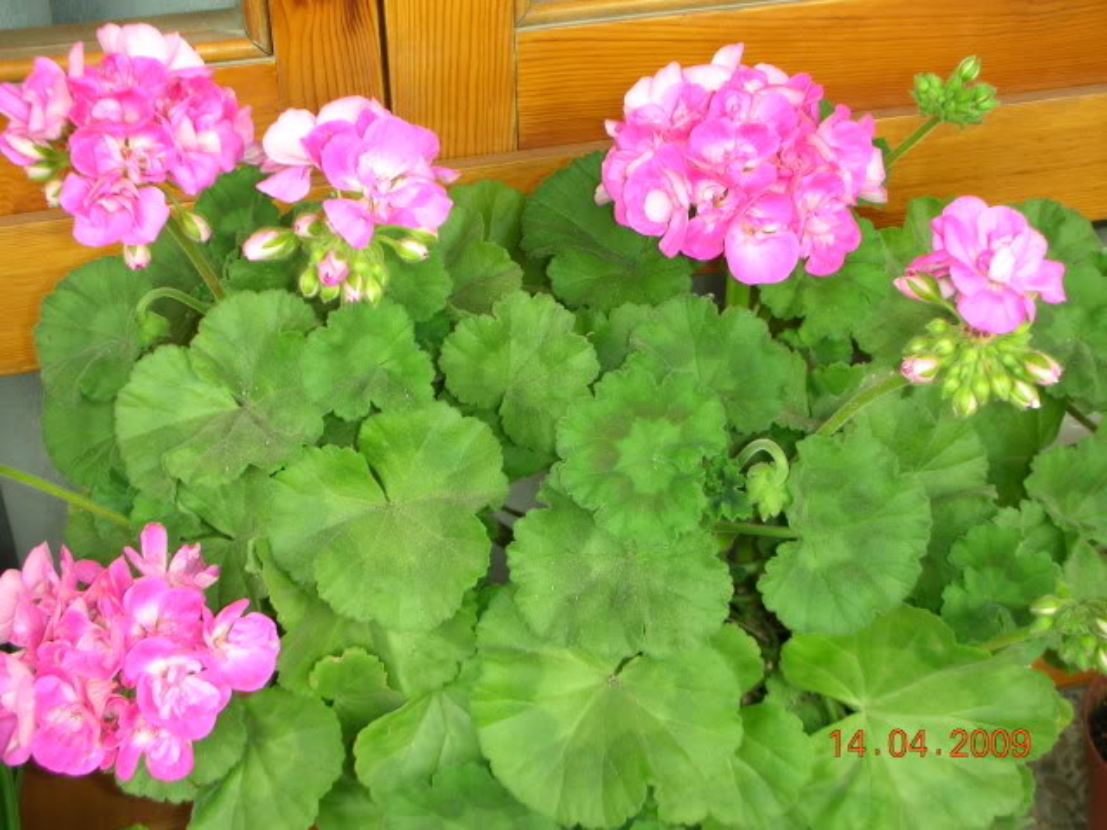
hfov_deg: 36.2
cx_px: 554
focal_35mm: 53
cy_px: 415
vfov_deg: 27.5
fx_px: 1695
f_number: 3.7
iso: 50
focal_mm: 8.8
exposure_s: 1/30
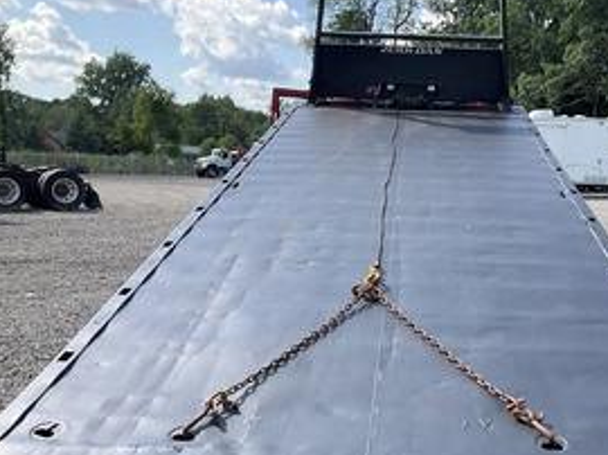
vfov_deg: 33.2
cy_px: 304
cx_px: 405
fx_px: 755
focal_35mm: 43
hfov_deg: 43.3
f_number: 1.8
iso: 25
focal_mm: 3
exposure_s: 1/691
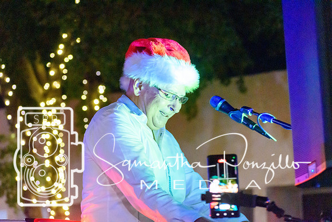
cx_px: 166
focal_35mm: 153
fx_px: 1411
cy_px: 111
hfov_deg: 13.4
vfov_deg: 9.0
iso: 6400
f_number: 4.8
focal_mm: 102
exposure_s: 1/125
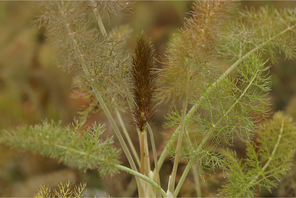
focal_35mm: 150
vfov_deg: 9.1
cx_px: 148
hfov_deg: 13.7
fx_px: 1233
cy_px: 99
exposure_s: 1/160
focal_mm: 100
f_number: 4.5
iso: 250
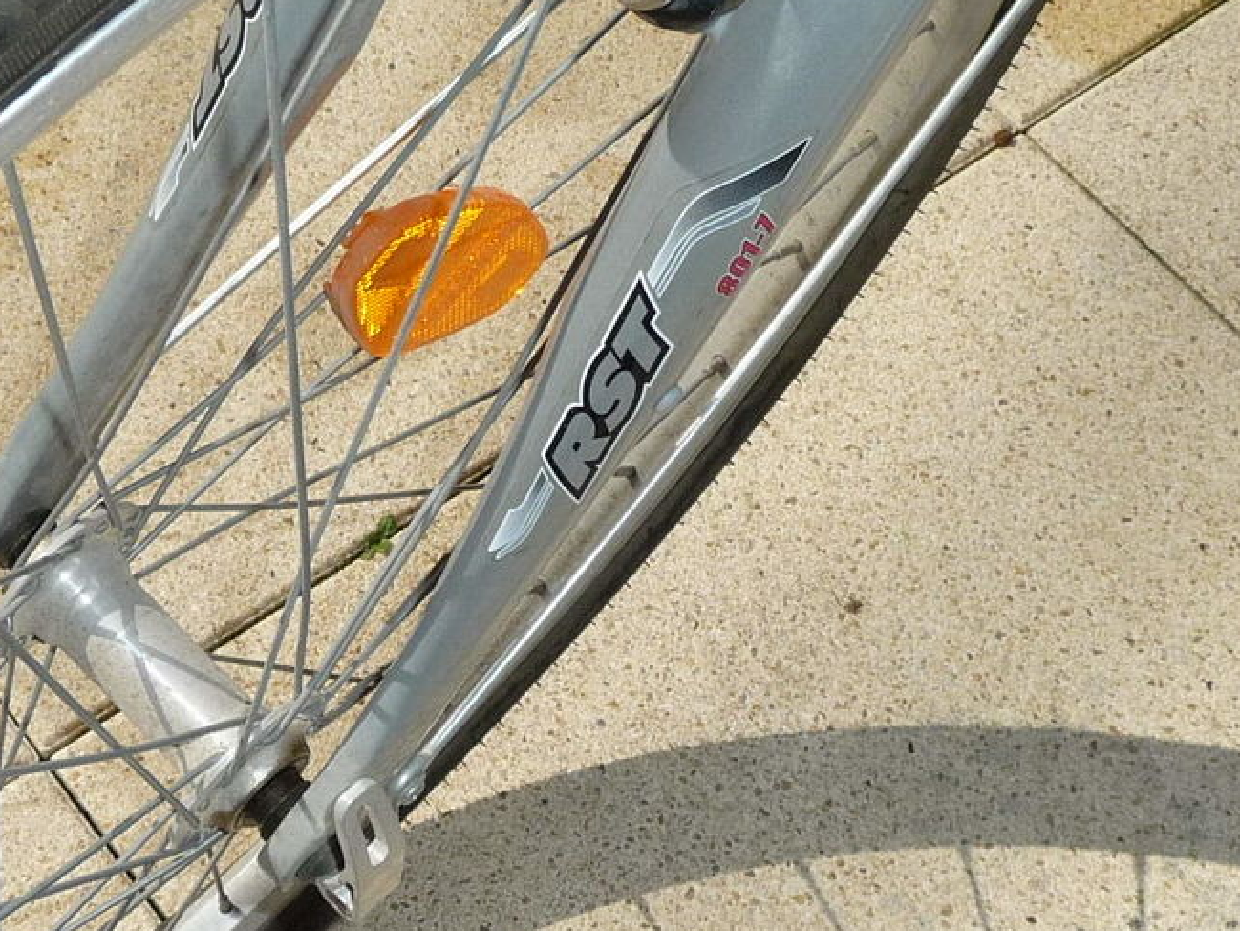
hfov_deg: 25.1
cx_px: 348
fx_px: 2759
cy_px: 556
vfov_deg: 19.1
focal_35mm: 77
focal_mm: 5
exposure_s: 1/500
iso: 100
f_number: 8
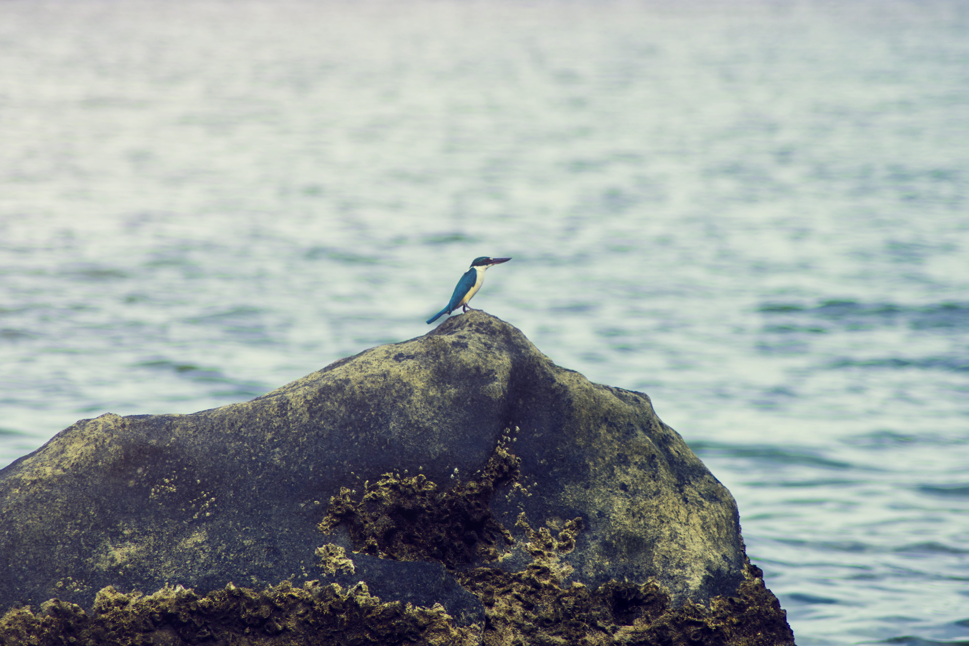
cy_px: 323
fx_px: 7873
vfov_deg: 4.7
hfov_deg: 7.0
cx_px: 484
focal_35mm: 292
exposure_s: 1/500
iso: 200
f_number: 4.8
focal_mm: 195
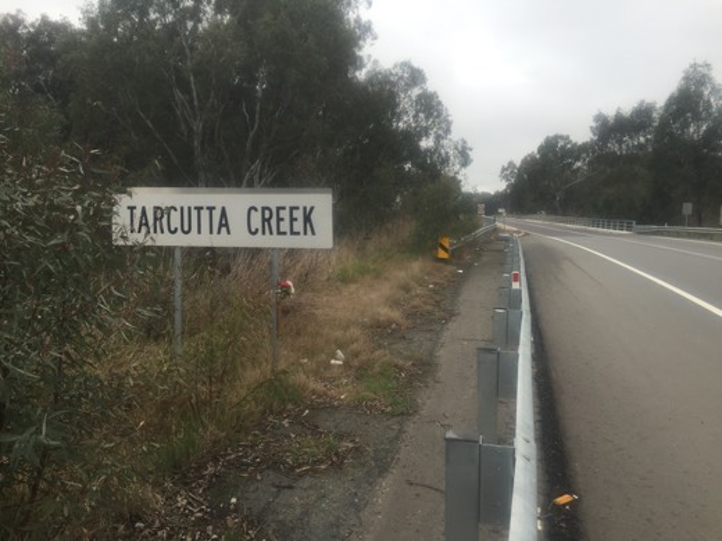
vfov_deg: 48.2
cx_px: 361
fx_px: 605
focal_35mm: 29
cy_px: 270
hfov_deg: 61.7
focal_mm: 4.15
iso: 32
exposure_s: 1/628
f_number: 2.2
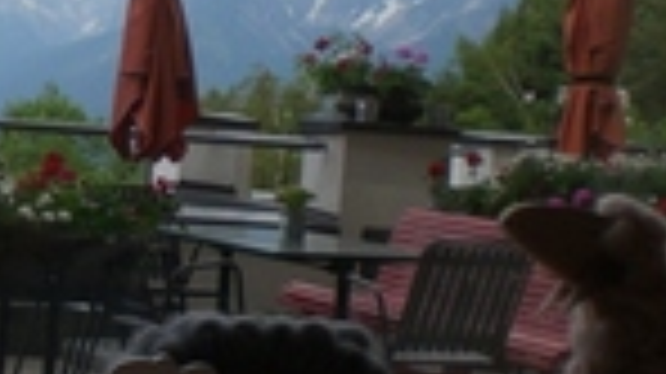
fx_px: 1976
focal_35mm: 112
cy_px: 108
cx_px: 140
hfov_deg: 19.0
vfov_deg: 10.8
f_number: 3.1
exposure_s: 1/320
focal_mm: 6.3
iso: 50
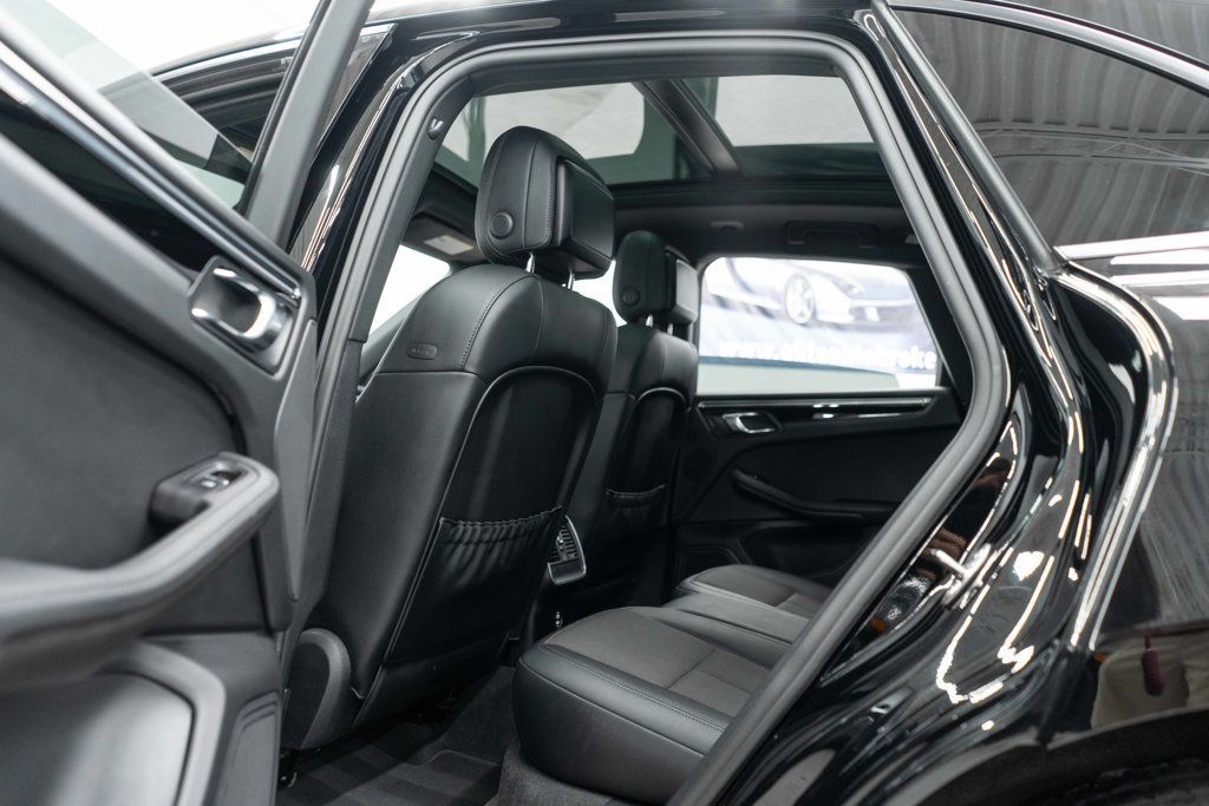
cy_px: 403
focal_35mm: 28
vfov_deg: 46.4
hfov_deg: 65.5
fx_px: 940
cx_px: 604
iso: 1600
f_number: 3.2
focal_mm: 28
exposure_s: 1/50
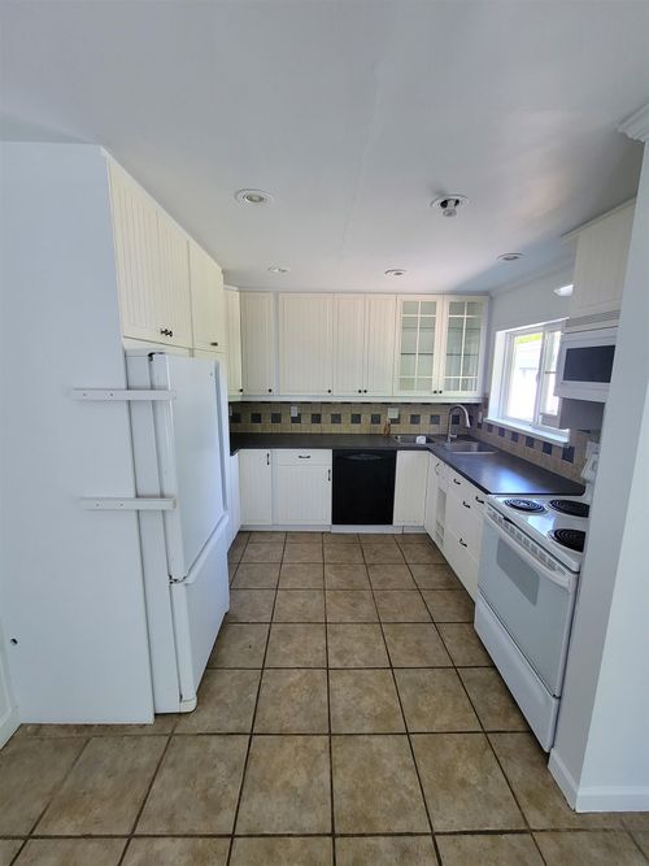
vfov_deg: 106.2
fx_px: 325
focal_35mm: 13
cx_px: 324
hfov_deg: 89.9
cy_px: 433
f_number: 2.2
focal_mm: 2.2
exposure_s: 1/60
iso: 200
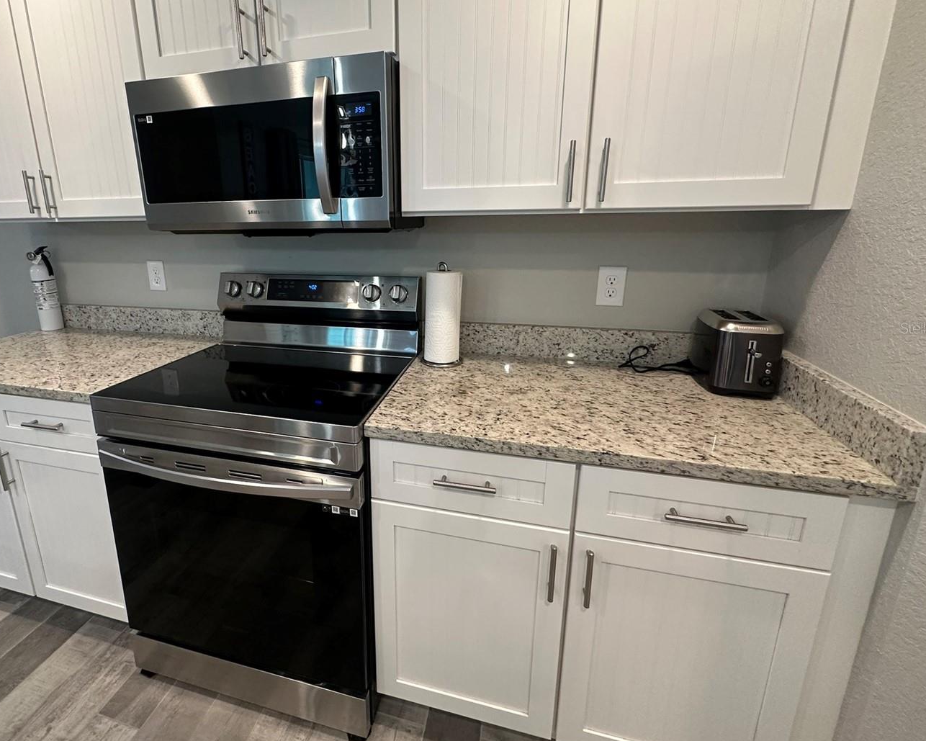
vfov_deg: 76.7
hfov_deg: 89.0
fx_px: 466
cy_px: 328
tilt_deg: -13.4
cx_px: 392
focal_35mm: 17
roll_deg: +1.0
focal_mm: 2.22
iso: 250
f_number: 2.2
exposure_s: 1/120
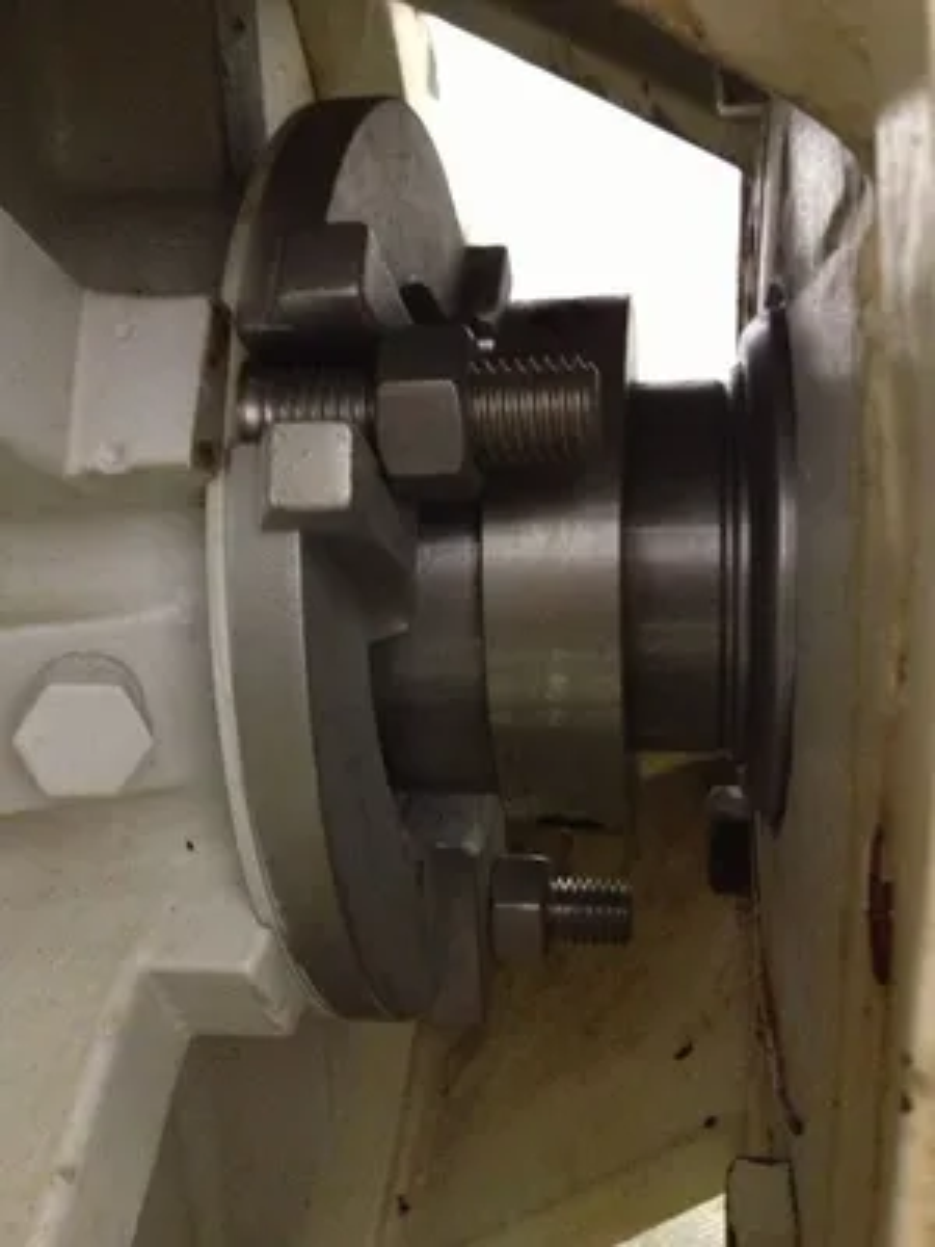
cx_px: 468
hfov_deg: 40.7
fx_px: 1260
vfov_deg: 52.6
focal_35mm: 35
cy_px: 624
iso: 500
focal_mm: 4.28
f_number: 2.4
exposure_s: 1/15
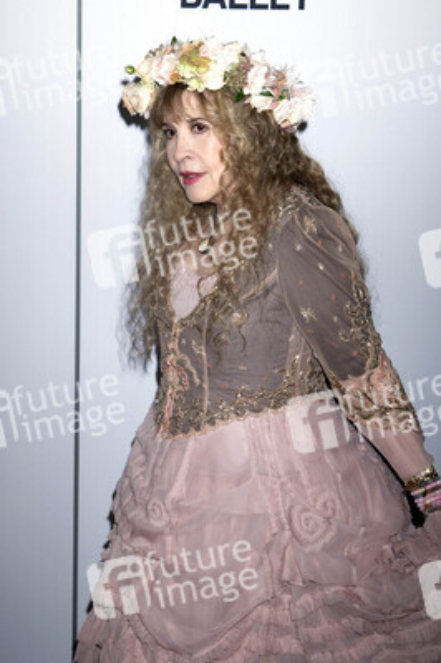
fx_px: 1215
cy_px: 332
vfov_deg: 30.5
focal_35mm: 66
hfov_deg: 20.6
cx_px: 220
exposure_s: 1/160
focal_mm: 66
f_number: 7.1
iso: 640
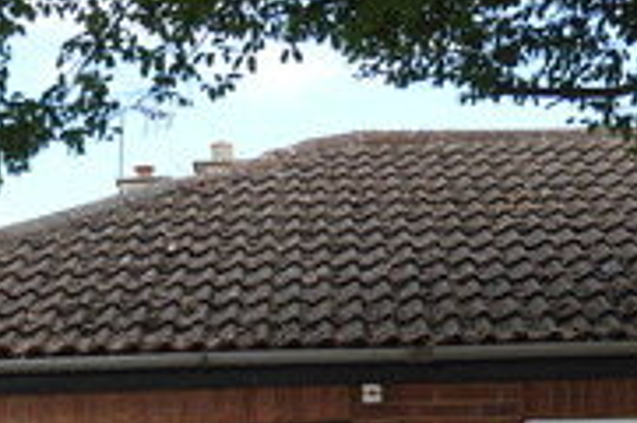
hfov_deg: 18.1
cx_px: 252
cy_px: 645
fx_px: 1996
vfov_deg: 11.5
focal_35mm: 113
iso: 200
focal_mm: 24
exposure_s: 1/200
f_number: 7.1
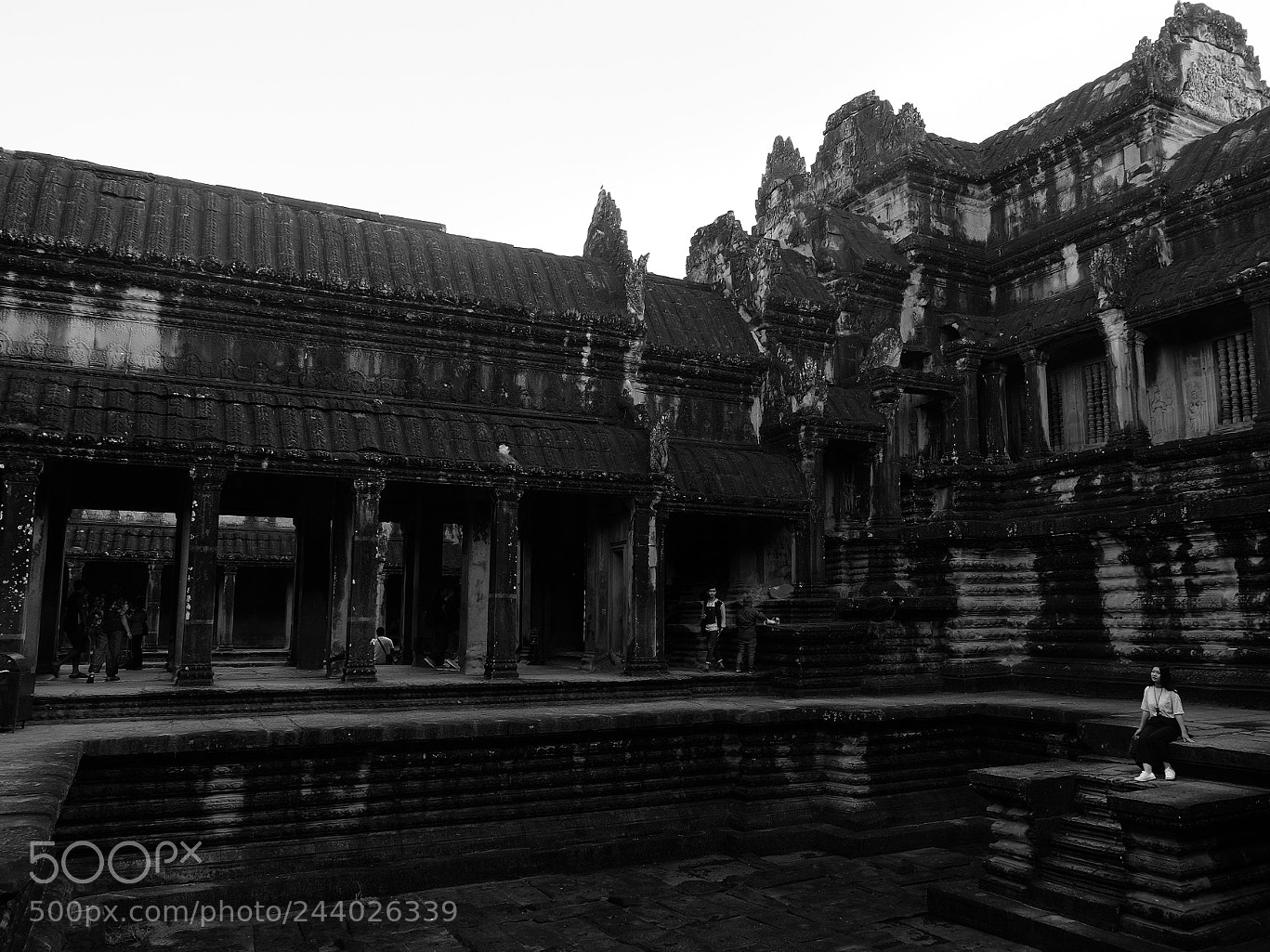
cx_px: 714
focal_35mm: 27
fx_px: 990
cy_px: 489
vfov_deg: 51.3
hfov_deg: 65.1
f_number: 5.6
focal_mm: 16
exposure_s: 1/60
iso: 400
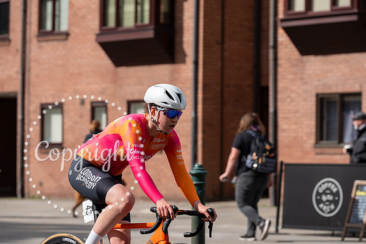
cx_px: 183
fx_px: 1464
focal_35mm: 144
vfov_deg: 9.5
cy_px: 122
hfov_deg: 14.2
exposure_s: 1/1000
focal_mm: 144
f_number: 5
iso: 125
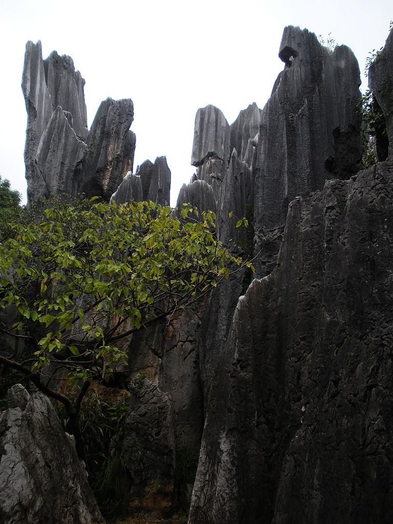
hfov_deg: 39.7
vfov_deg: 51.4
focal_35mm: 36
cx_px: 196
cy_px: 262
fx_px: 545
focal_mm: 6.3
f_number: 3.5
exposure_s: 1/161
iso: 64
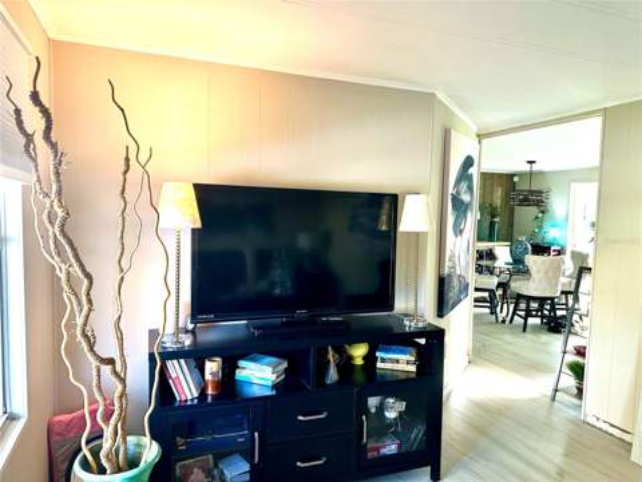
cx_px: 321
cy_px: 241
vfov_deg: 56.8
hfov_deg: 71.6
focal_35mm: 24
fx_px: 445
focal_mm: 6.86
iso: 200
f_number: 1.78
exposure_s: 1/60
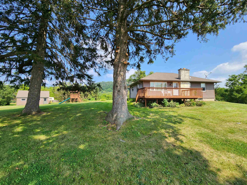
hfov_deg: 106.2
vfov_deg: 89.9
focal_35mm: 13
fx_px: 93
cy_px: 92
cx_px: 124
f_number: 2.2
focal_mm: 2.2
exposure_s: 1/914
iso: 50
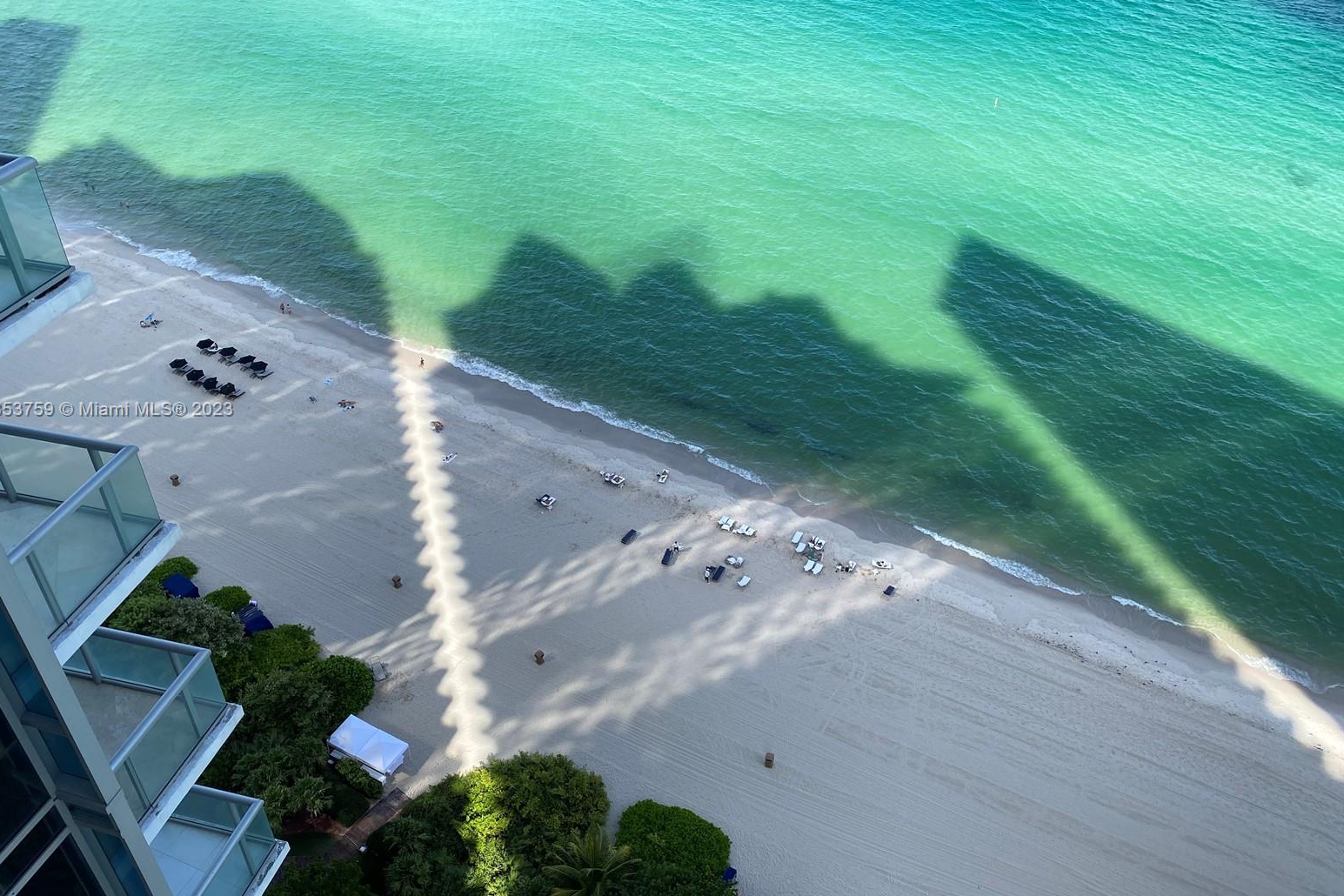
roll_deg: -0.6
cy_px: 411
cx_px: 651
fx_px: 1045
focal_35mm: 28
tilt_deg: -37.7
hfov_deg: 65.5
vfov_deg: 46.4
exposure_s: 1/1629
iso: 32
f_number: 1.8
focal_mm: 4.25
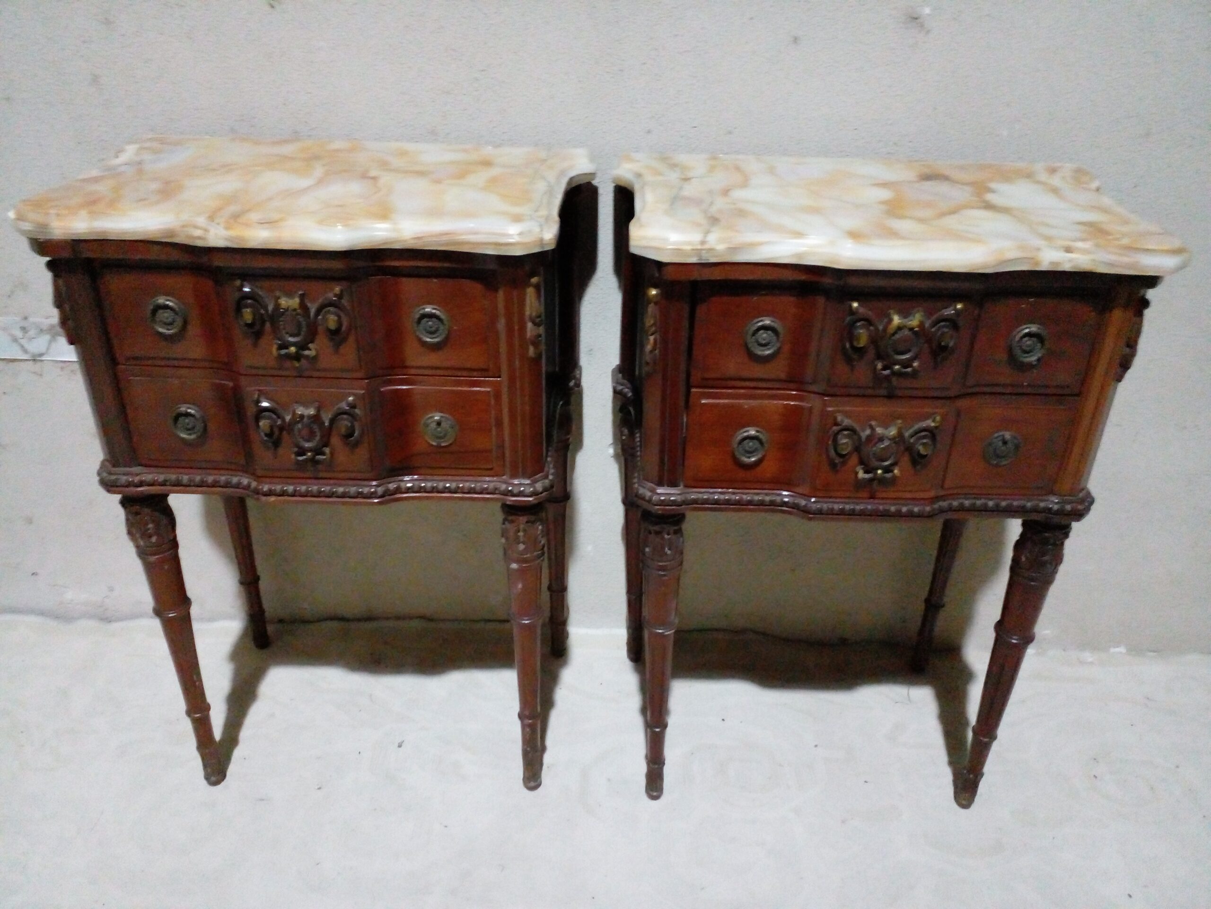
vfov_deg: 51.4
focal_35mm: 27
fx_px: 945
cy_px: 454
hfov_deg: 65.3
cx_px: 606
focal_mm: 3.6
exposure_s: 1/16.7
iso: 1000
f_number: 1.9
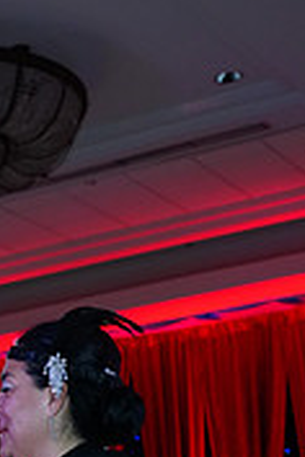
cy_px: 707
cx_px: -43
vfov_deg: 15.8
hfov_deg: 11.4
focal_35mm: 118
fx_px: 1499
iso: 3200
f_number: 4.5
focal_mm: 36
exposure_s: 1/250
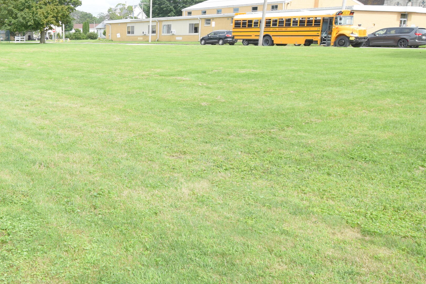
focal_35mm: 36
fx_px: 425
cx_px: 75
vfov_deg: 36.9
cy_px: 144
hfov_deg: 49.6
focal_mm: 13
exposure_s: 1/250
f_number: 6.3
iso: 200
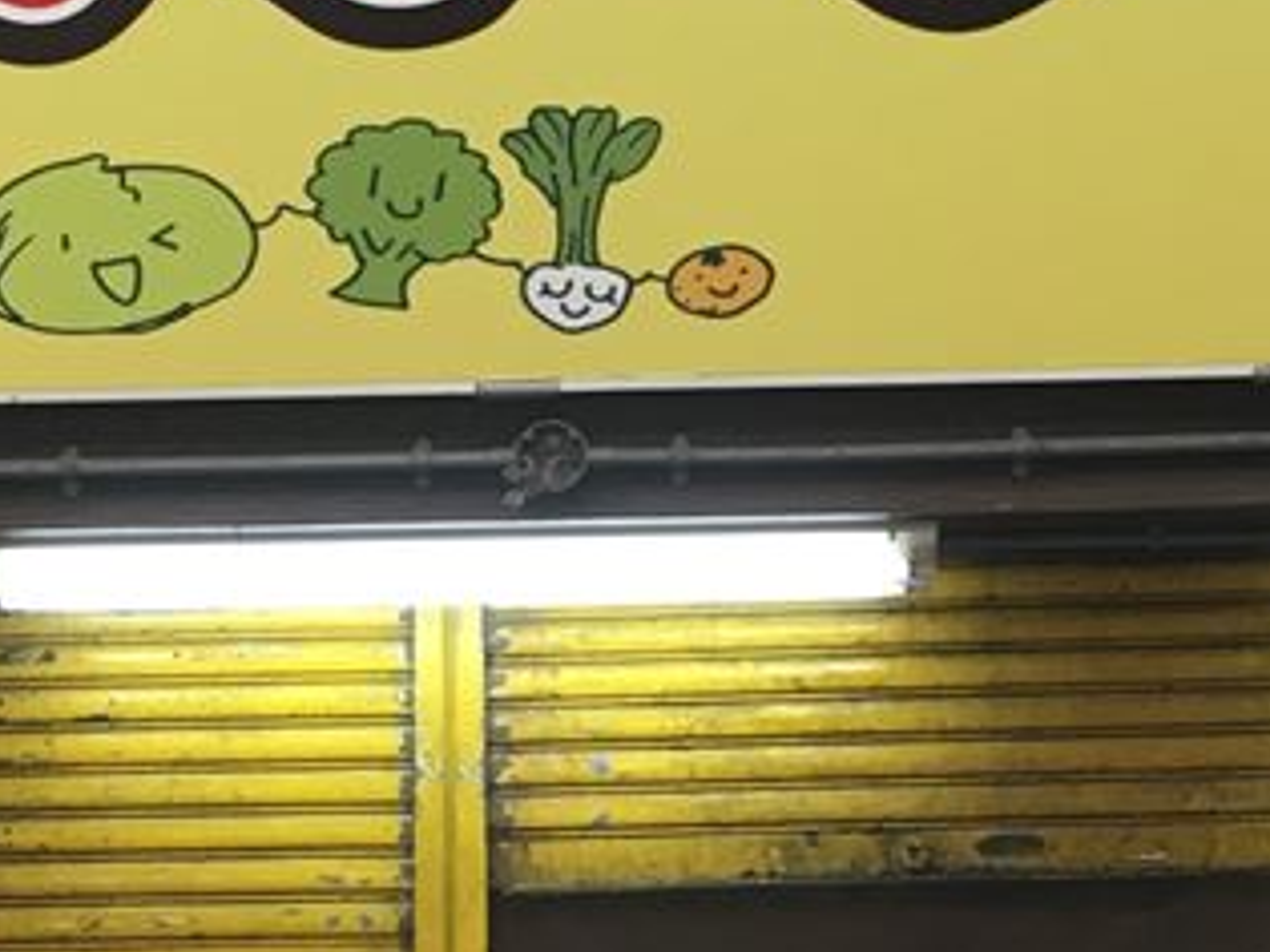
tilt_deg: +6.4
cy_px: 847
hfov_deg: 16.7
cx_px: 560
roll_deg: +0.8
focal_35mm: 118
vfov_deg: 12.5
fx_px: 4328
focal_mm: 4.15
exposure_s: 1/40
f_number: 2.2
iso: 25
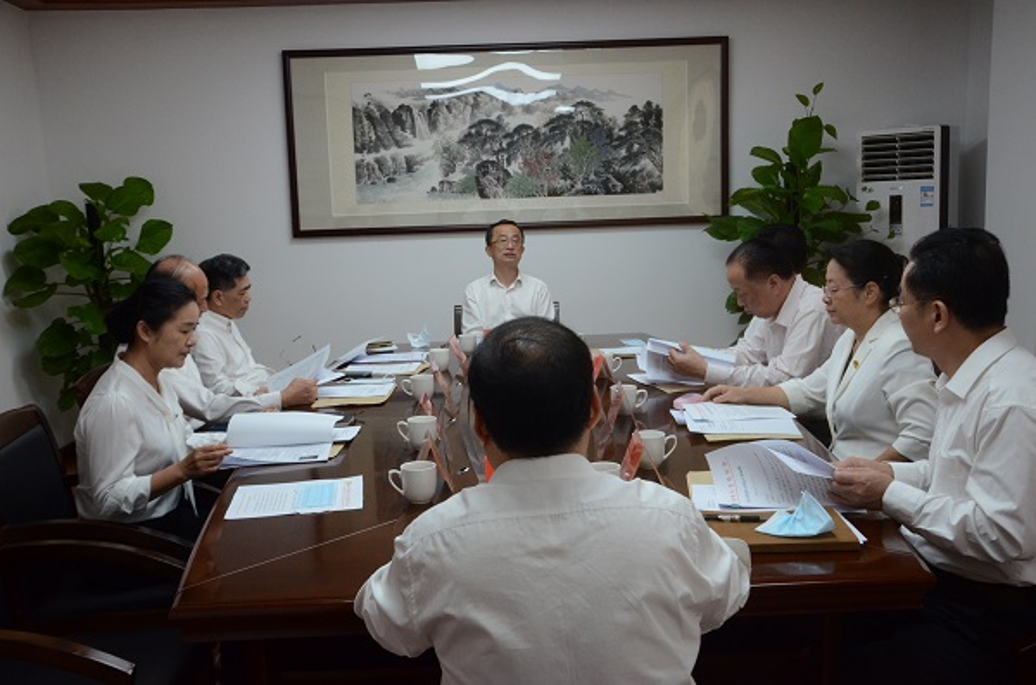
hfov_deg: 53.2
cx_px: 518
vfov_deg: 36.7
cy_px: 342
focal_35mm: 36
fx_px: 1034
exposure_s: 1/160
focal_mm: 24
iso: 1600
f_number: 5
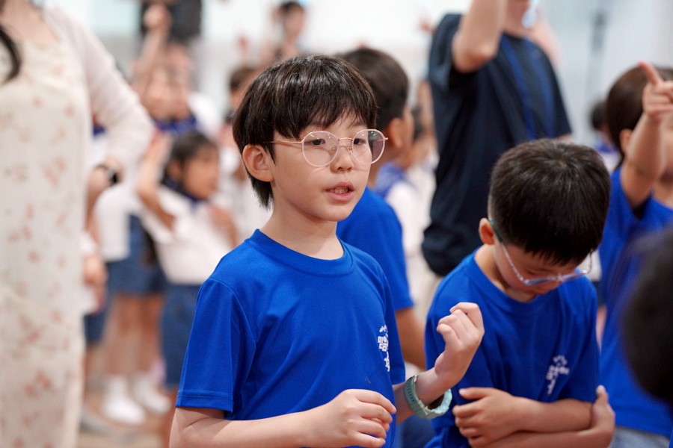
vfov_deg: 11.7
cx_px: 336
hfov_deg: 17.5
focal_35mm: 117
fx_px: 2187
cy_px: 224
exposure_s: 1/160
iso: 2500
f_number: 4
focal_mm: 117
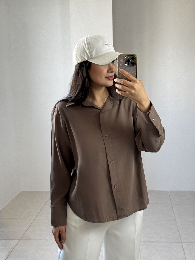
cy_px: 130
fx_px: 361
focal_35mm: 48
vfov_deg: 39.7
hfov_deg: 30.3
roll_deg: +1.4
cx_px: 98
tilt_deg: -11.7
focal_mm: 6.76
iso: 64
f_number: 1.78
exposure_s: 1/100
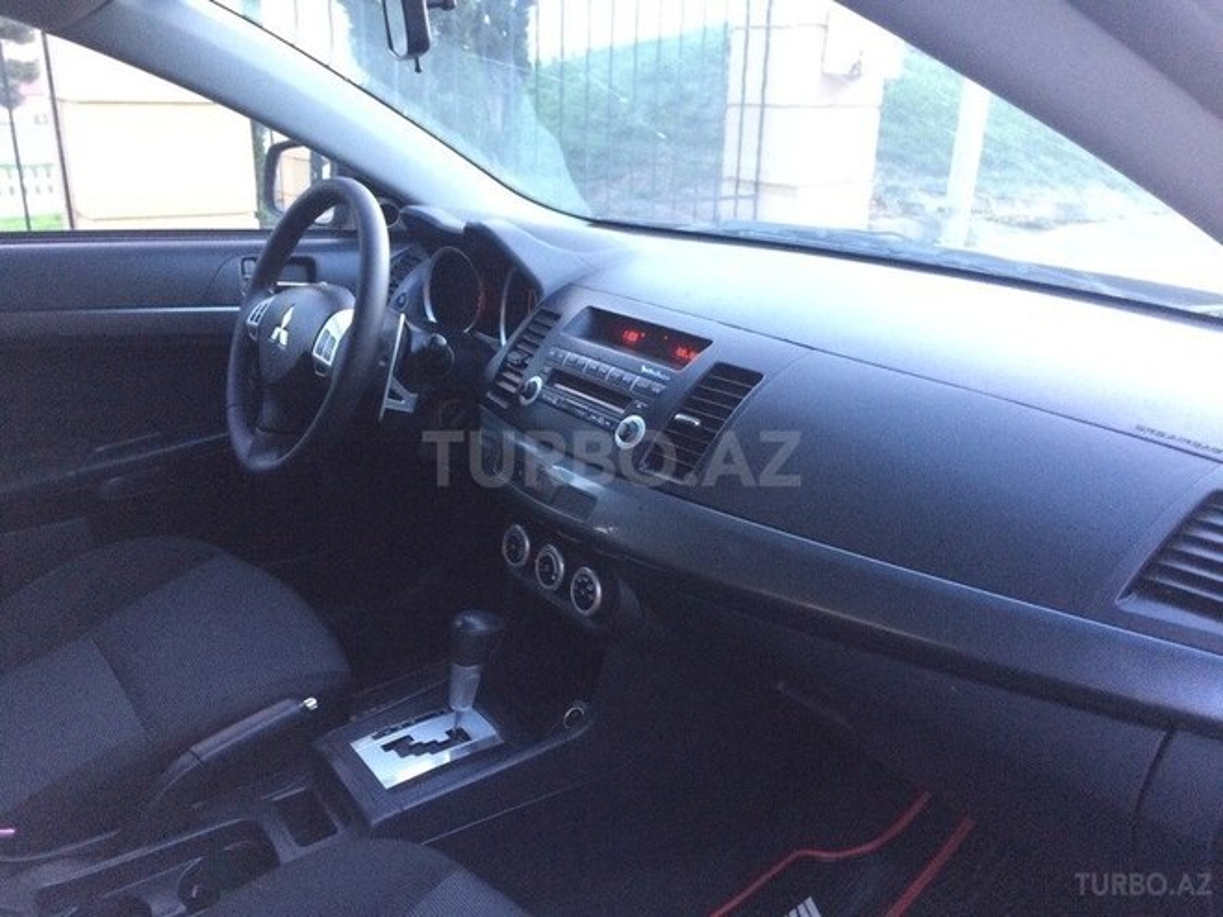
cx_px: 612
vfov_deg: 48.2
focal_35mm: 29
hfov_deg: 61.7
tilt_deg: -19.9
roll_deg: -1.4
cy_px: 458
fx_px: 1025
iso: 320
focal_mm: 4.15
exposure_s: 1/25
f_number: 2.2
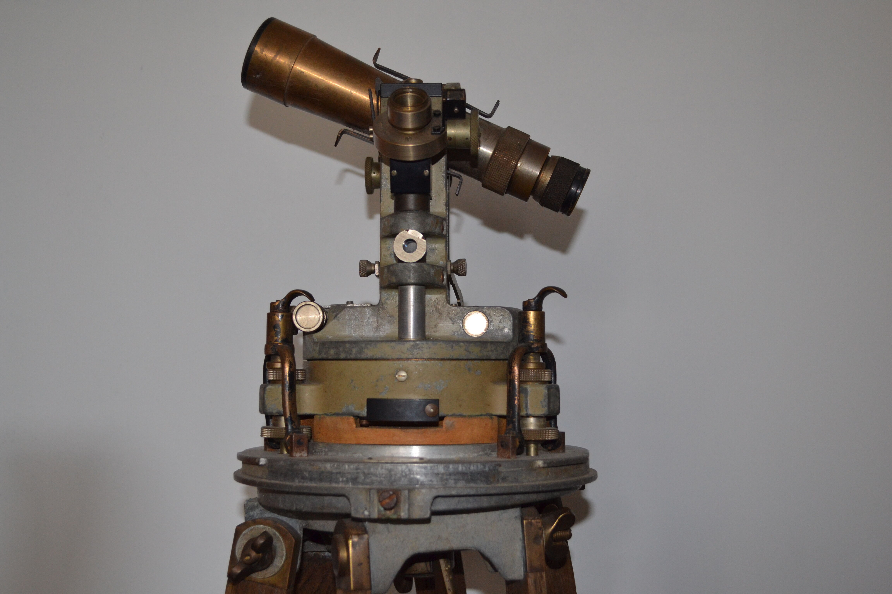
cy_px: 297
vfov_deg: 29.9
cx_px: 446
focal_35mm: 45
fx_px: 1115
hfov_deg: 43.6
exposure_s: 1/60
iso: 720
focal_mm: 30
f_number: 4.5
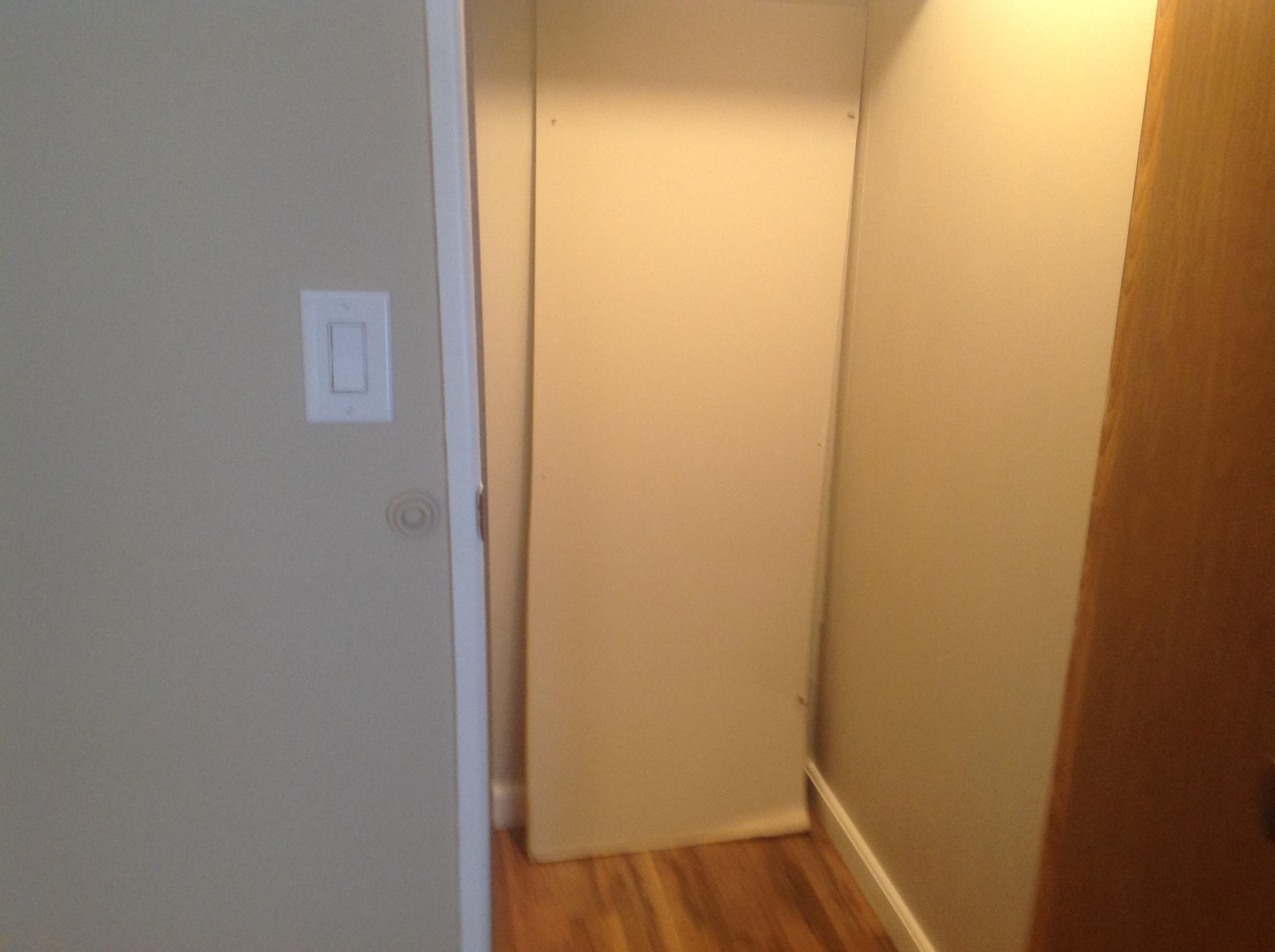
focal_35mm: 35
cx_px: 638
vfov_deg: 40.6
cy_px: 476
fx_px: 1287
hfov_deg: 52.7
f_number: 2.4
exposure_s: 1/15
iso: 125
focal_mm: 4.28
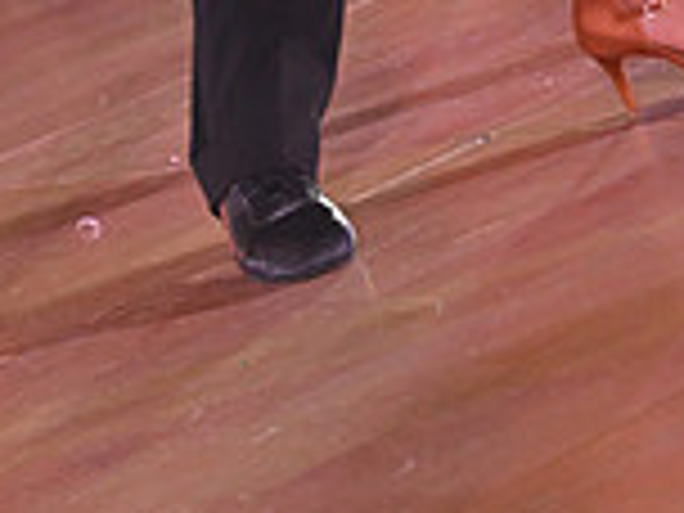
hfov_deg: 9.3
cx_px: 209
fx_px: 4209
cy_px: -567
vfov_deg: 6.7
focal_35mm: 213
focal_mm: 58
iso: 3200
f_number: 6.3
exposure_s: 1/320
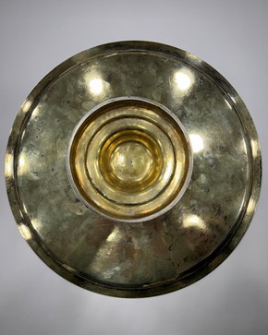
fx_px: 278
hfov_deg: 51.5
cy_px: 170
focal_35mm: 28
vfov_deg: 62.2
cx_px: 138
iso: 32
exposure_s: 1/120
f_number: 1.5
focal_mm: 5.7
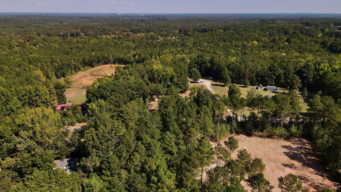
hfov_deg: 69.9
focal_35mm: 27
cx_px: 170
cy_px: 128
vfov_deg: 42.3
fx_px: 244
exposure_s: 1/100
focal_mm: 4.5
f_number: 2.8
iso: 100
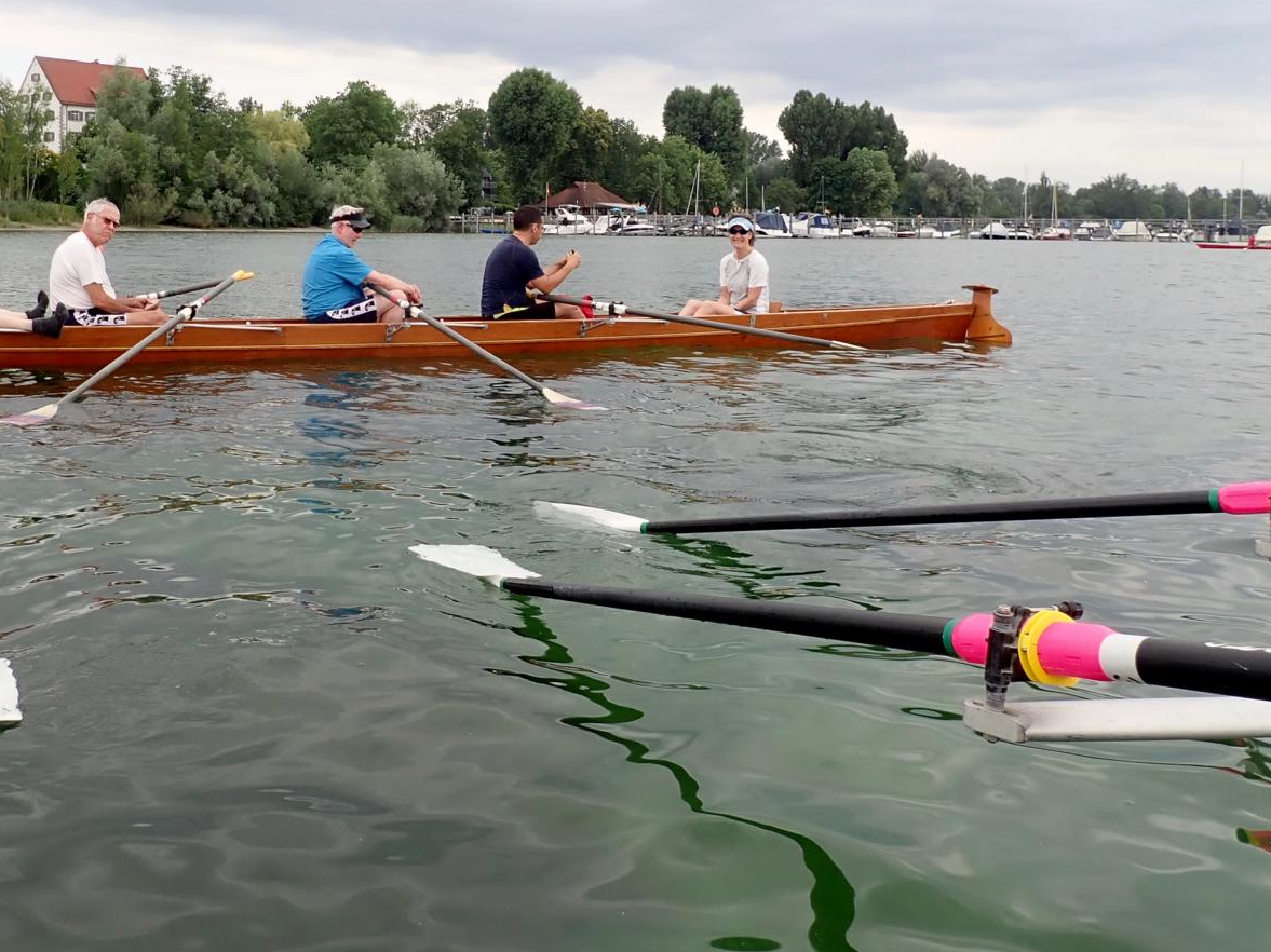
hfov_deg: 52.8
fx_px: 1248
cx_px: 410
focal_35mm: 34
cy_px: 307
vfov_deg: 41.2
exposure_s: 1/400
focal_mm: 4.5
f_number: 2.8
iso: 100
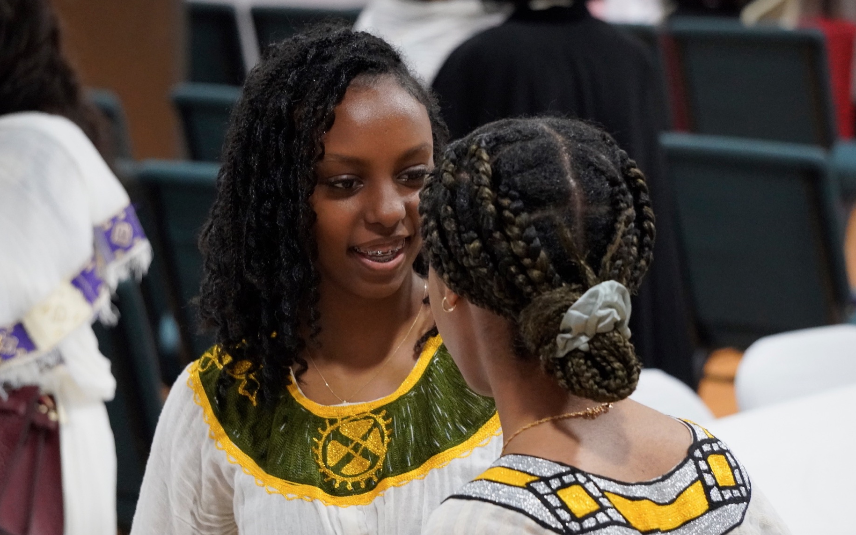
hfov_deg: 11.3
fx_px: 4329
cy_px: 306
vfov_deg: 7.1
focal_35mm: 186
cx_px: 422
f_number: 5.6
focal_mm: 111
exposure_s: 1/125
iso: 6400
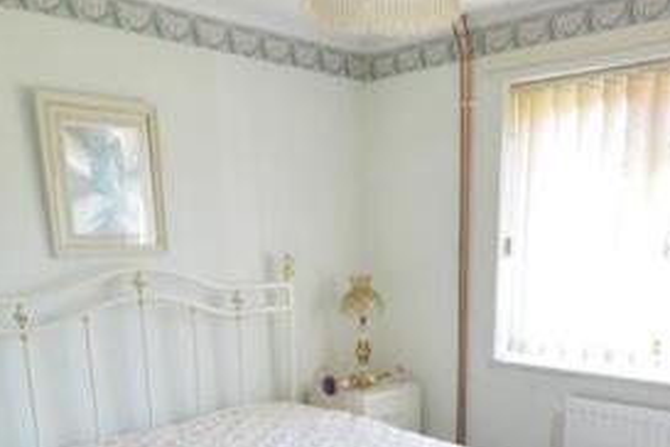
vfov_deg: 34.1
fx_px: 670
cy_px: 432
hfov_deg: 52.9
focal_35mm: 36
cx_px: 393
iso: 100
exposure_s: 1/15
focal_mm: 10
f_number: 3.5
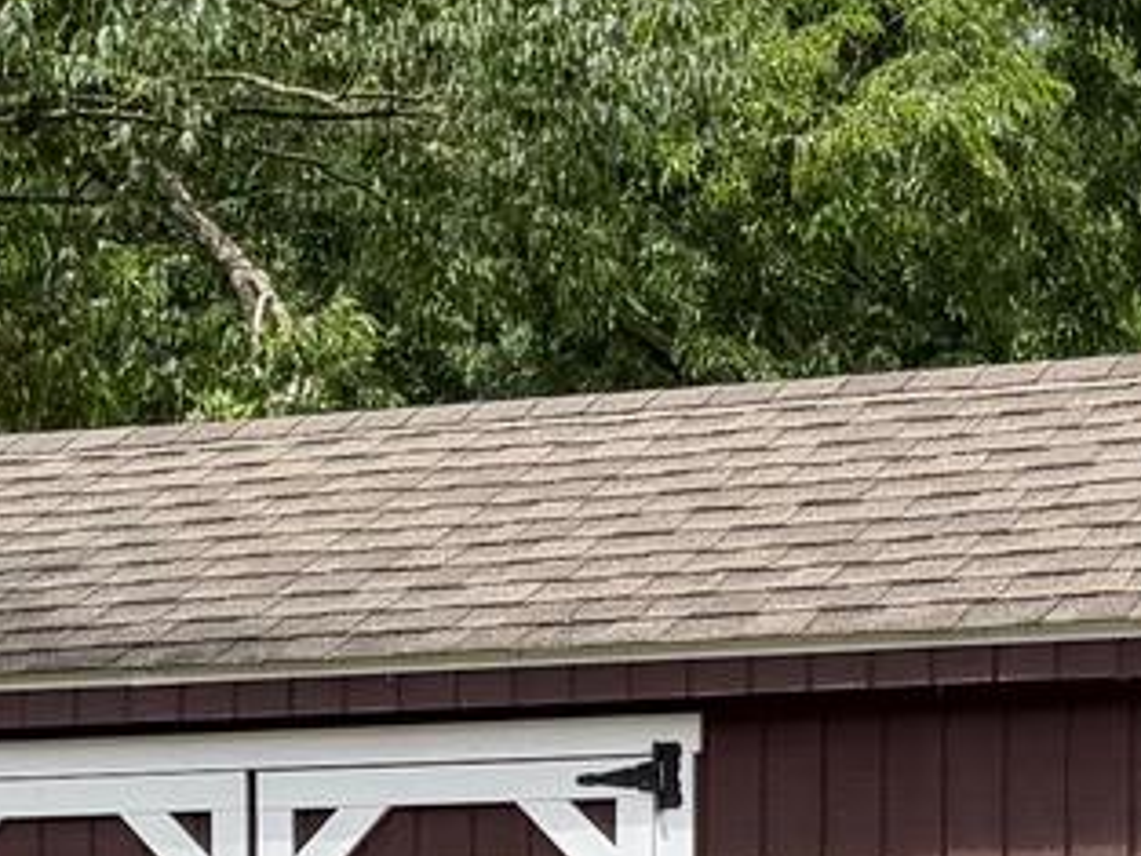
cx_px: 146
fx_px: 5177
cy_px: 1166
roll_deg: +0.9
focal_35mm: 157
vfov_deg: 9.3
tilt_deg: +0.1
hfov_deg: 12.5
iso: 80
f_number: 1.78
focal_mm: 6.76
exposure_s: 1/1522
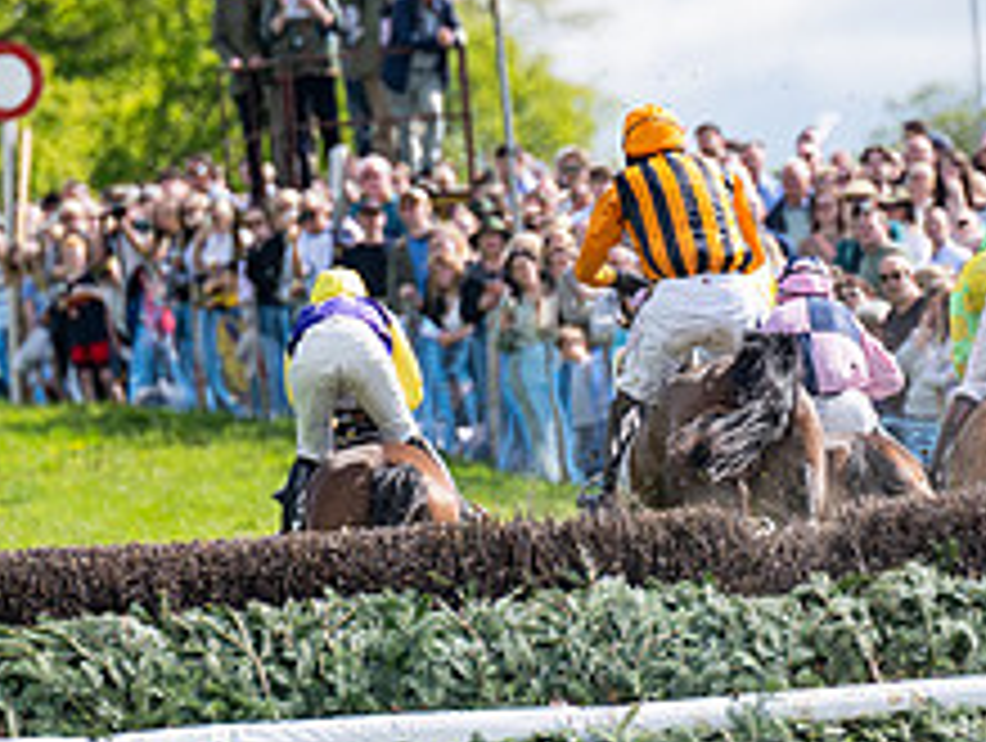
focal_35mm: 829
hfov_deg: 2.4
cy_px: 490
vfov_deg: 1.8
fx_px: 23652
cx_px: 829
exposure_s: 1/1600
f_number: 4
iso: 200
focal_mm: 280
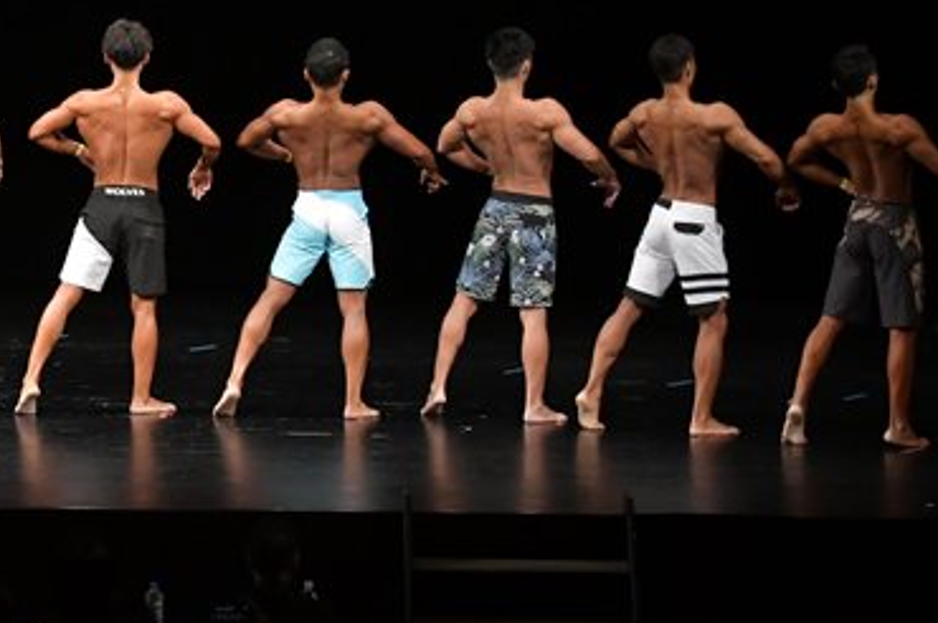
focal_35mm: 195
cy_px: 200
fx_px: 5076
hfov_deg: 10.5
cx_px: 118
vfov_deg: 7.0
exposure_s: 1/400
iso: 3200
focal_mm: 62
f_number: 5.6
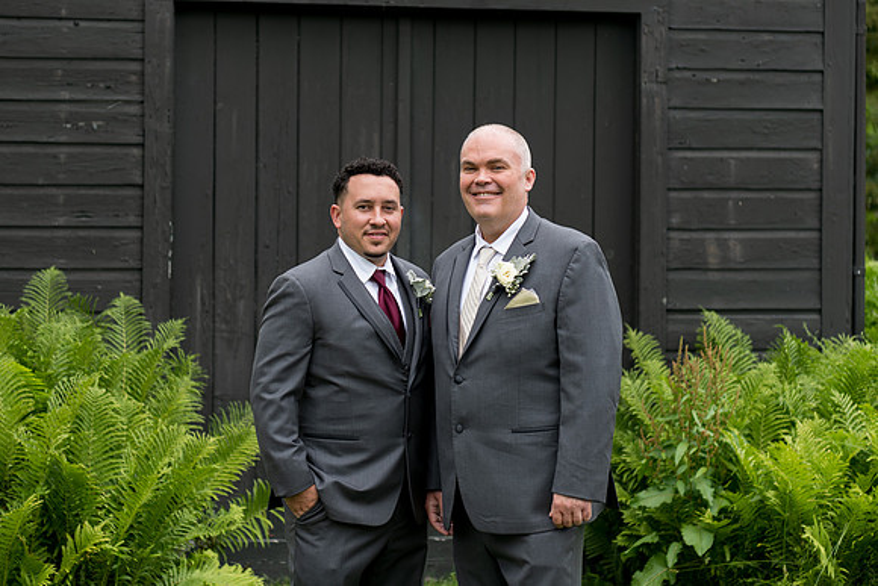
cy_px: 251
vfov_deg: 17.0
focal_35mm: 80
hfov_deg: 25.3
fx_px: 1960
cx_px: 439
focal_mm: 70
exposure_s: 1/200
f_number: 2.8
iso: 64
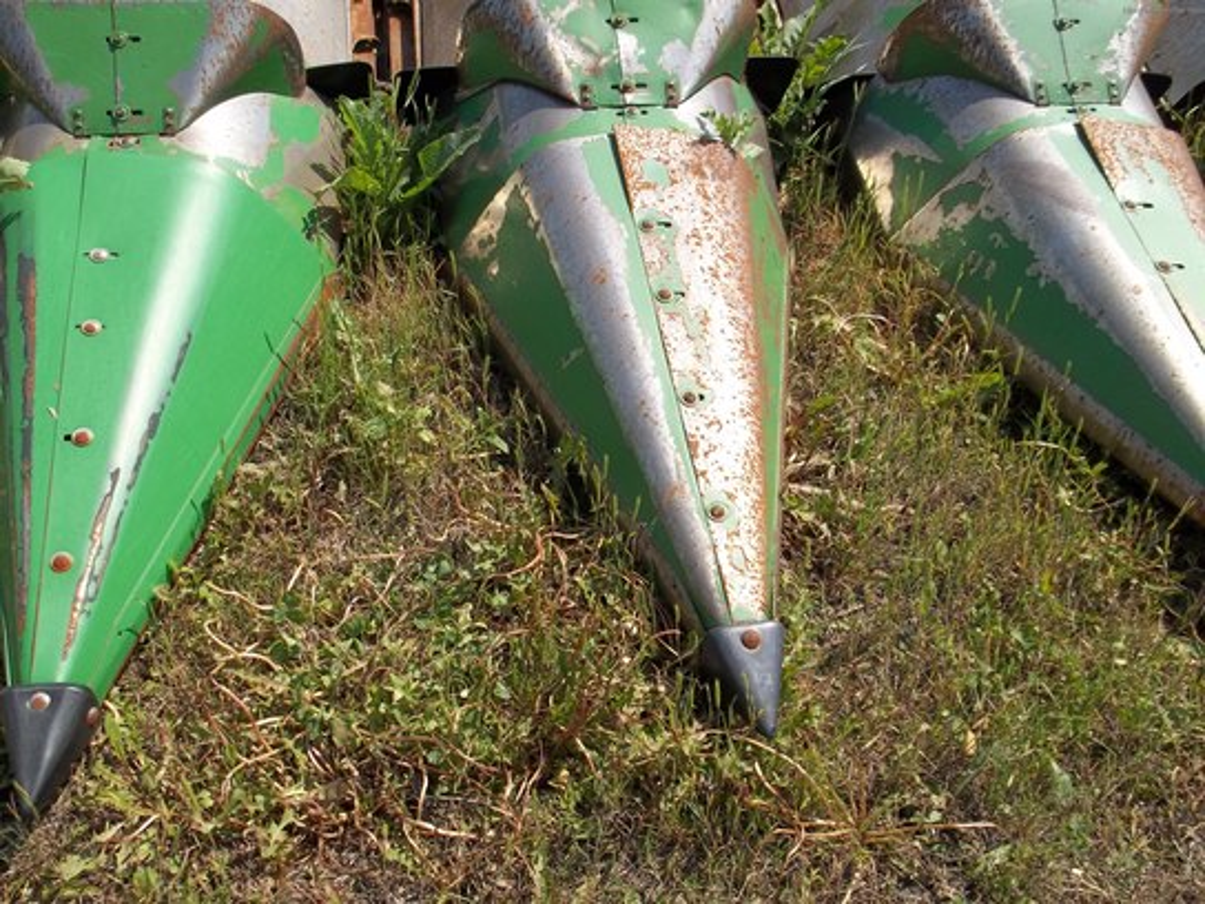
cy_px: 452
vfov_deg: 42.9
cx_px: 602
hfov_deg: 55.4
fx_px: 1149
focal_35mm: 33
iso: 64
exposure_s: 1/160
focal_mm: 5.9
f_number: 8
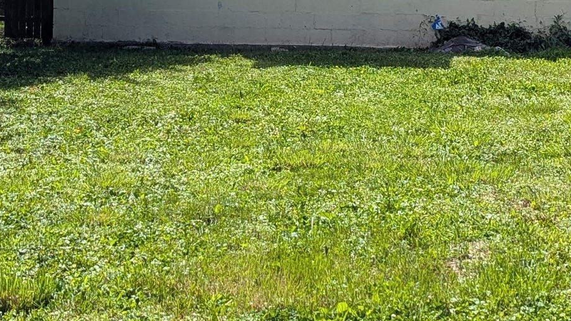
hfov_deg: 24.1
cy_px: -130
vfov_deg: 13.1
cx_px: 355
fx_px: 1332
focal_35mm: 88
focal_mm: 6.81
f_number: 1.85
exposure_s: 1/1795
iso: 45
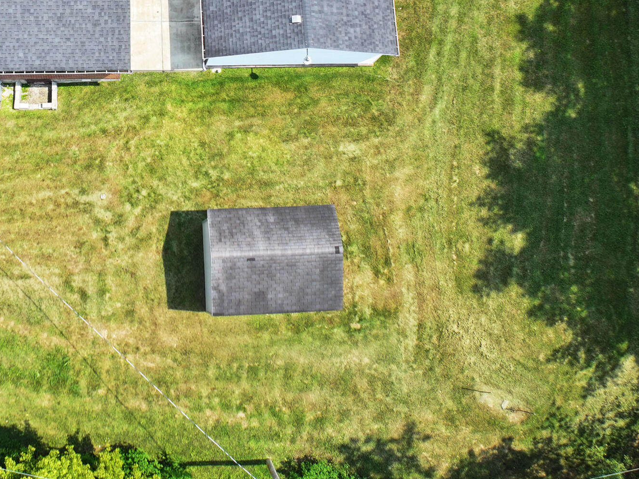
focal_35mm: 54
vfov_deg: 26.2
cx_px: 99
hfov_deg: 34.1
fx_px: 997
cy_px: 55
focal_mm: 12.29
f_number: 2.8
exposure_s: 1/800
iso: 100
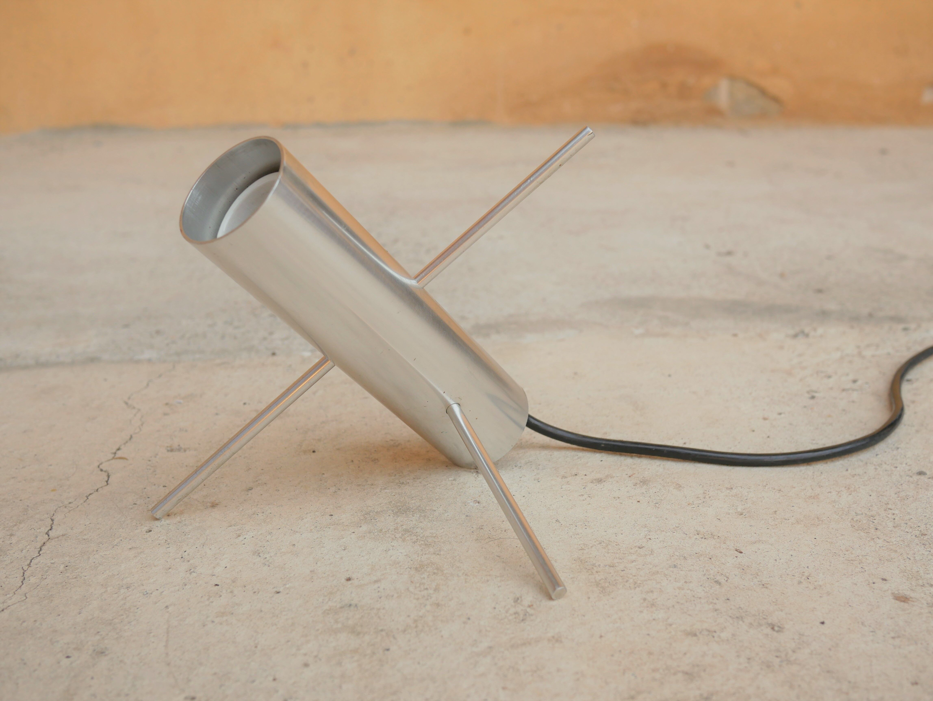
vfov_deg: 36.0
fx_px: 1079
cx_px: 466
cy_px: 350
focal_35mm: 40
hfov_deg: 46.8
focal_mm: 20
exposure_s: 1/500
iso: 200
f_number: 3.5
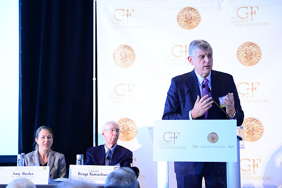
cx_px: 141
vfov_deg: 14.4
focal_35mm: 95
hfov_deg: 21.5
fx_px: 744
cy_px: 94
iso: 4000
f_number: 2.8
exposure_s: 1/160
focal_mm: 95
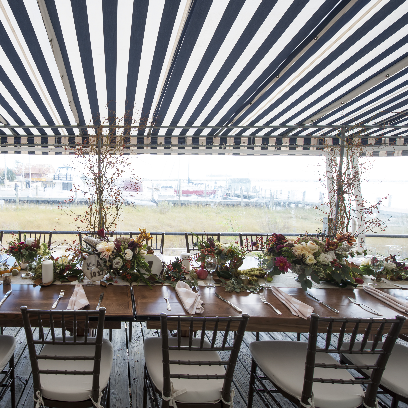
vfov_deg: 80.7
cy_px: 205
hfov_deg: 75.9
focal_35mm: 18
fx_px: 240
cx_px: 111
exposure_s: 1/40
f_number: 5.6
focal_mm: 14
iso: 50
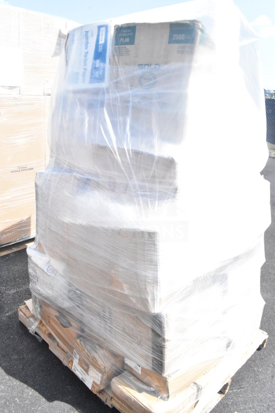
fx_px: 309
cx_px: 138
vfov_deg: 67.4
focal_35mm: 27
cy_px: 206
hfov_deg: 47.9
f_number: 18
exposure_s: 1/1250
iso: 6400
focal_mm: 18
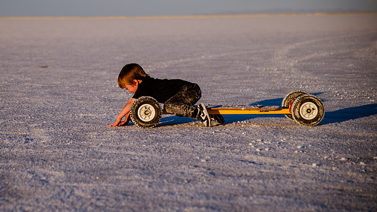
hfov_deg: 16.1
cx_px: 133
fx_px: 1330
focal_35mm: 133
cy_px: 92
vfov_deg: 9.1
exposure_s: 1/2000
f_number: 4
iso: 200
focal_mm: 98
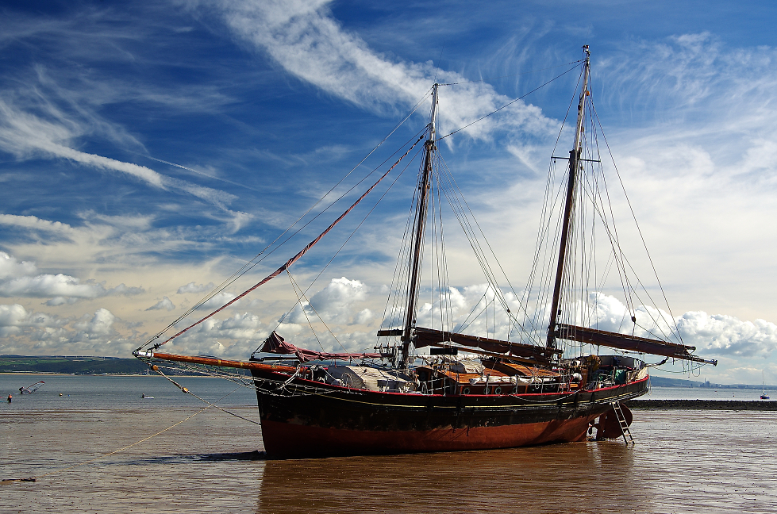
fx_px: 1012
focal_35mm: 47
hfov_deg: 42.0
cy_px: 255
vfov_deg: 28.5
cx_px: 394
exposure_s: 1/200
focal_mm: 31
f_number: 7.1
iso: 100
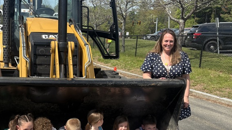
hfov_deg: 39.5
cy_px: 95
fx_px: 314
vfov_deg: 23.3
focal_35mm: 51
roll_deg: -0.6
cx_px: 59
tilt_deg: -11.3
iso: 50
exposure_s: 1/2012
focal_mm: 5.96
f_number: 1.6
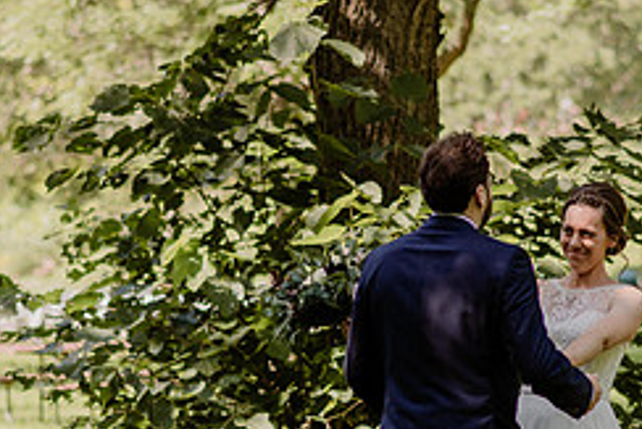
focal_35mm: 154
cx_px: 341
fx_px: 2748
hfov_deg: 13.3
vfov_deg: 8.9
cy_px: 367
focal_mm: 58
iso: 160
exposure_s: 1/1250
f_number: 2
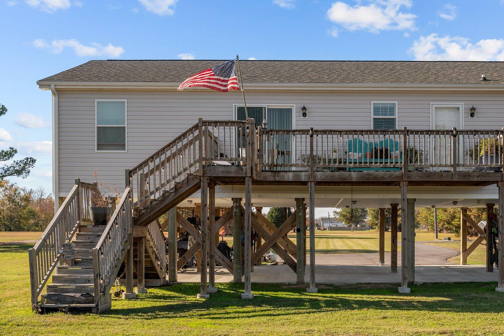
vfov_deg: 31.1
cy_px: 147
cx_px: 324
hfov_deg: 44.9
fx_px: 602
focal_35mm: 43
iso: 250
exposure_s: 1/400
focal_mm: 32
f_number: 8
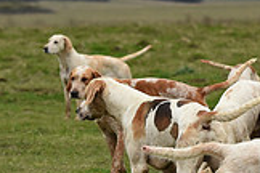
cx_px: 461
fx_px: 2636
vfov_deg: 3.8
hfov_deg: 5.6
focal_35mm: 365
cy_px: -10
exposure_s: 1/1250
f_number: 4.5
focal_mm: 102
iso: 1600
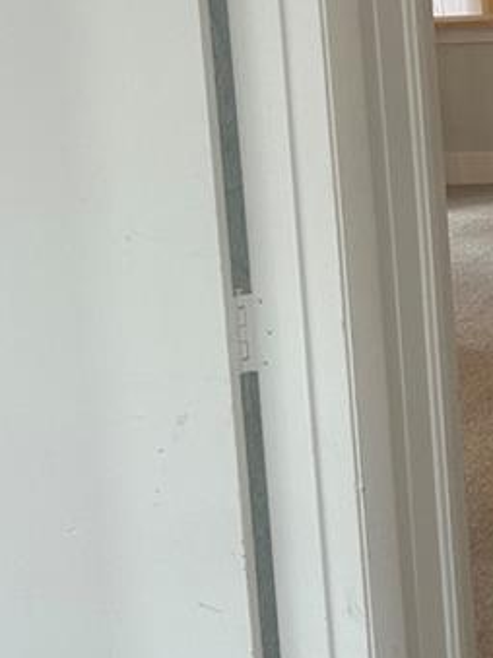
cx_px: 685
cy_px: 105
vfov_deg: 21.0
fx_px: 1748
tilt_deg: -7.4
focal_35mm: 92
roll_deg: +2.3
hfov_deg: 15.1
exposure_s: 1/83
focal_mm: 5.7
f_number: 1.5
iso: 125
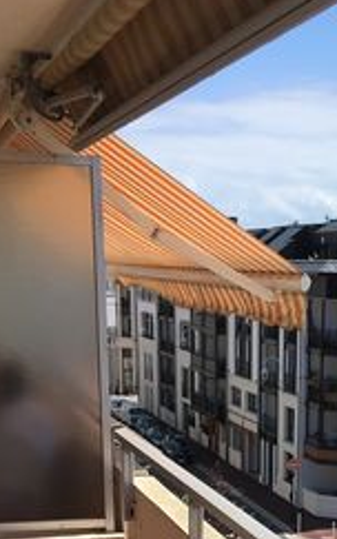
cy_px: 601
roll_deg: -0.4
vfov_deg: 25.1
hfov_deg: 16.9
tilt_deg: -16.8
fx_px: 1116
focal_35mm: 76
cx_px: 304
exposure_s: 1/1603
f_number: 2.2
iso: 25
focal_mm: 4.15
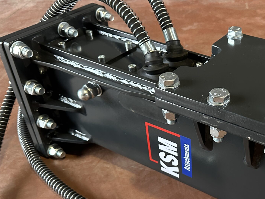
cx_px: 220
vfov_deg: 32.8
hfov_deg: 40.8
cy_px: 116
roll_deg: +1.7
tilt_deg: -35.3
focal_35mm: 44
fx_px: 337
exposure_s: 1/50
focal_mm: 6.86
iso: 640
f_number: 1.78
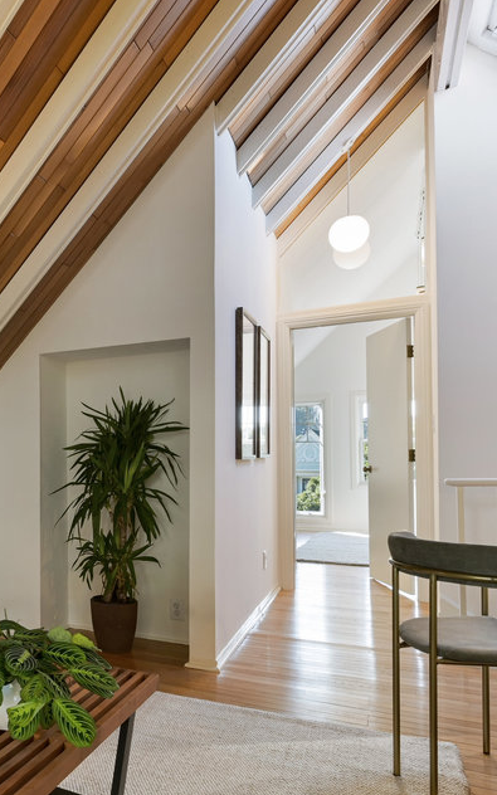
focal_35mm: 29
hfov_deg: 35.4
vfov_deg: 63.9
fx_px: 628
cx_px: -77
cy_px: 487
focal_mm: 15
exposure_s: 1/15
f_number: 11
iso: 400
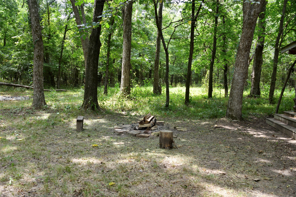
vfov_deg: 38.9
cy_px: 98
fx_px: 280
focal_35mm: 34
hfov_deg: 55.8
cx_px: 148
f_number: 6.3
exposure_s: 1/160
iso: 320
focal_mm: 34
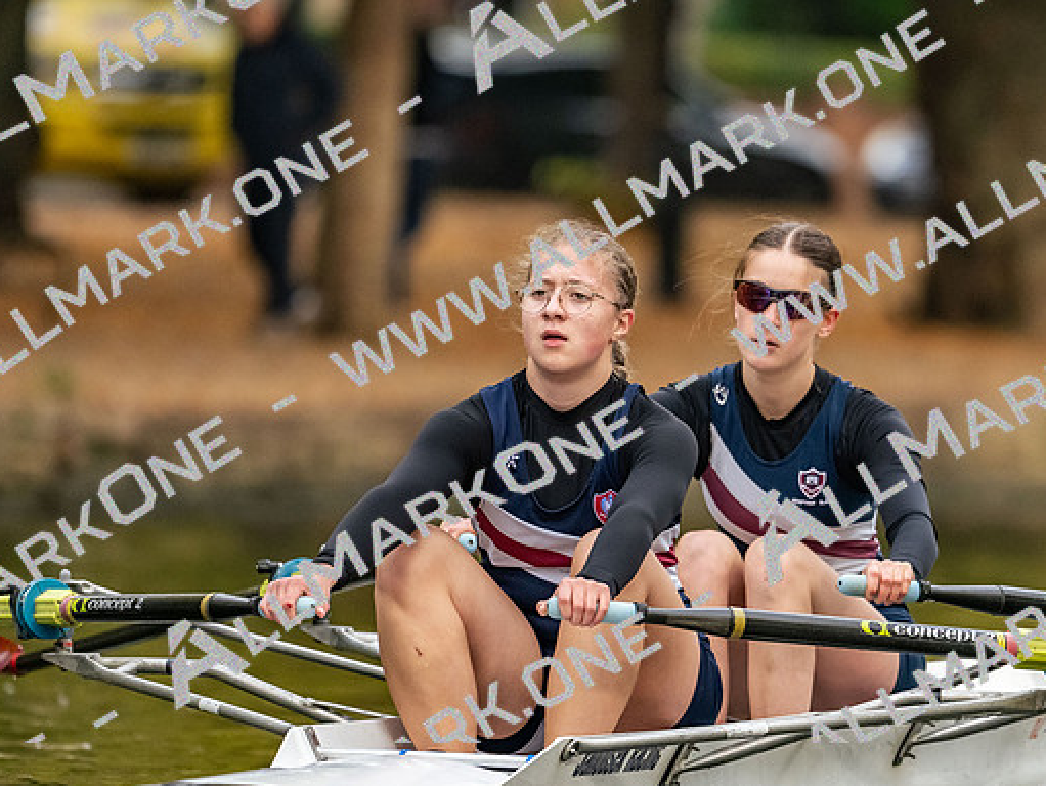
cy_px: 393
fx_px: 19776
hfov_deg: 3.0
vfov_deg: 2.3
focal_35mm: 654
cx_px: 581
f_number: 4.5
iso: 3200
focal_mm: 400
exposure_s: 1/2500
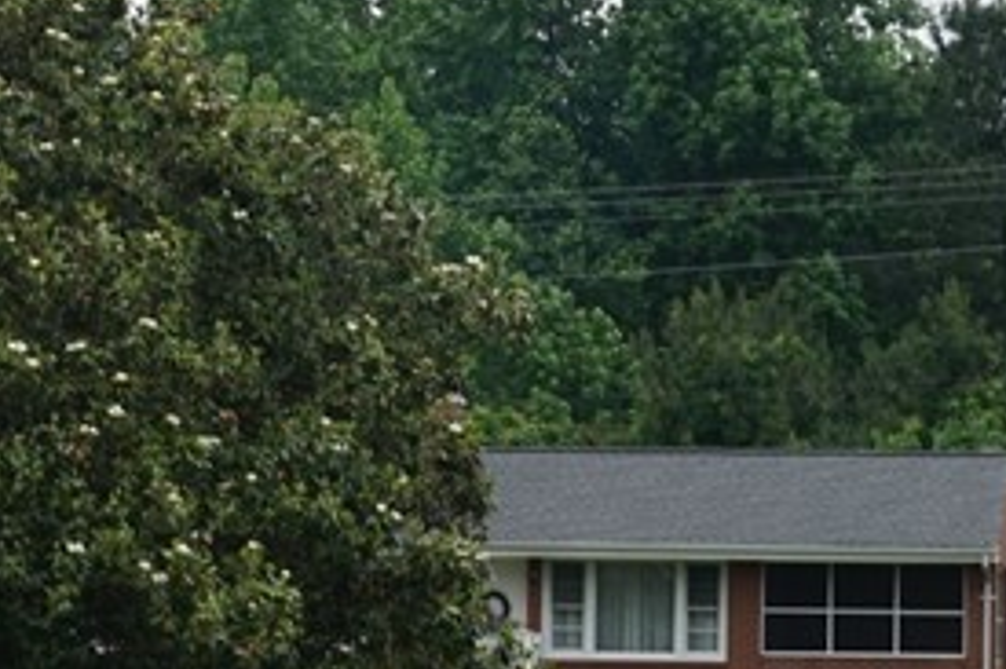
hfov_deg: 8.3
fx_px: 6954
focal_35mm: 249
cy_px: 161
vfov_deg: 5.5
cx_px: 567
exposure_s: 1/100
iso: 100
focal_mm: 42
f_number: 11
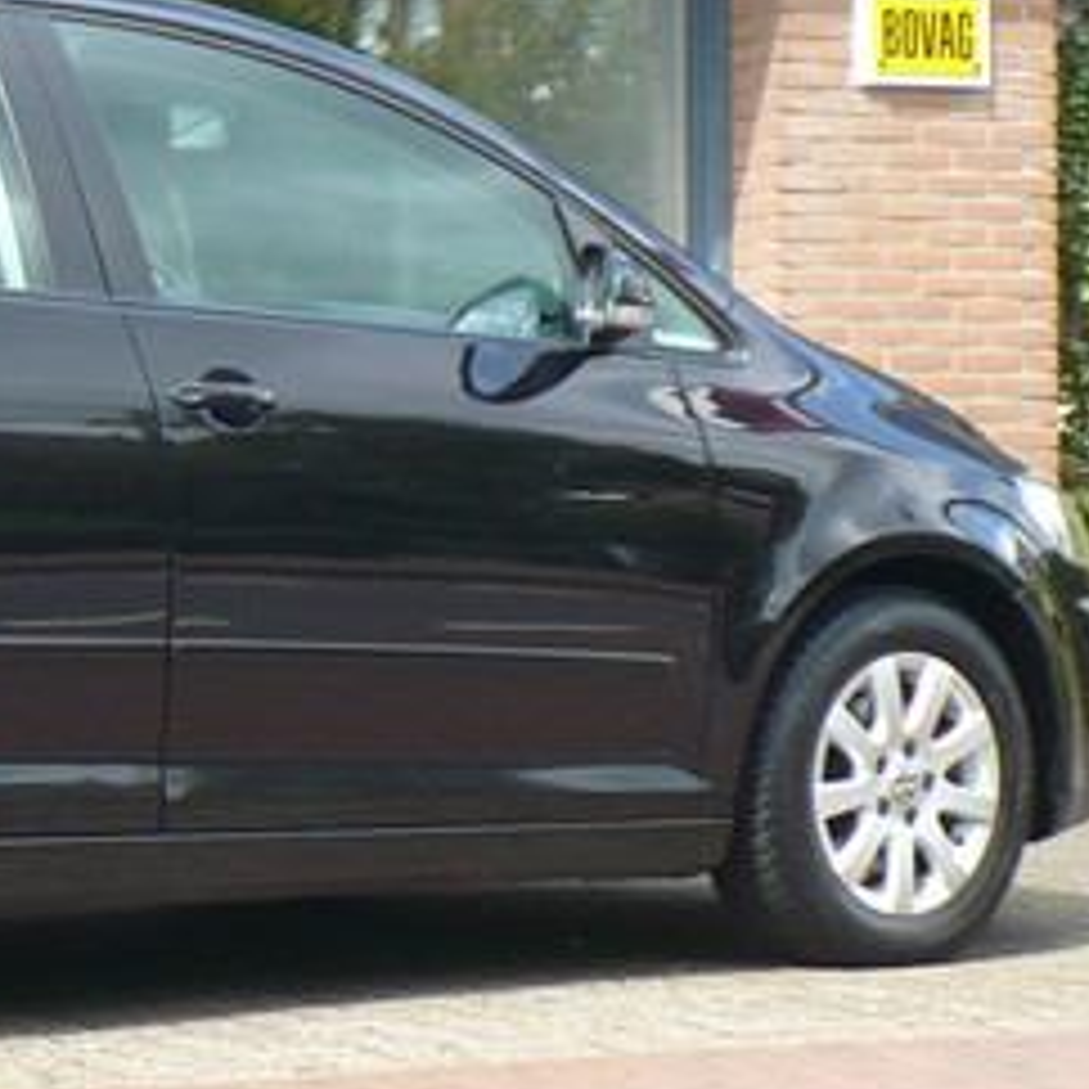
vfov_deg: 10.5
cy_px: 338
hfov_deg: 10.4
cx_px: -58
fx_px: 5908
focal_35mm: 166
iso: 100
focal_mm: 7.9
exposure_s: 1/250
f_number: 3
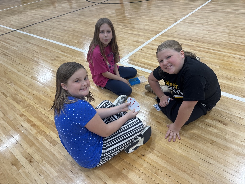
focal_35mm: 24
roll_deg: +5.8
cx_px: 122
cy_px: 92
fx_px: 170
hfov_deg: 71.6
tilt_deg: -37.3
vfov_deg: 56.8
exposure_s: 1/120
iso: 160
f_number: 1.78
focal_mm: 6.76
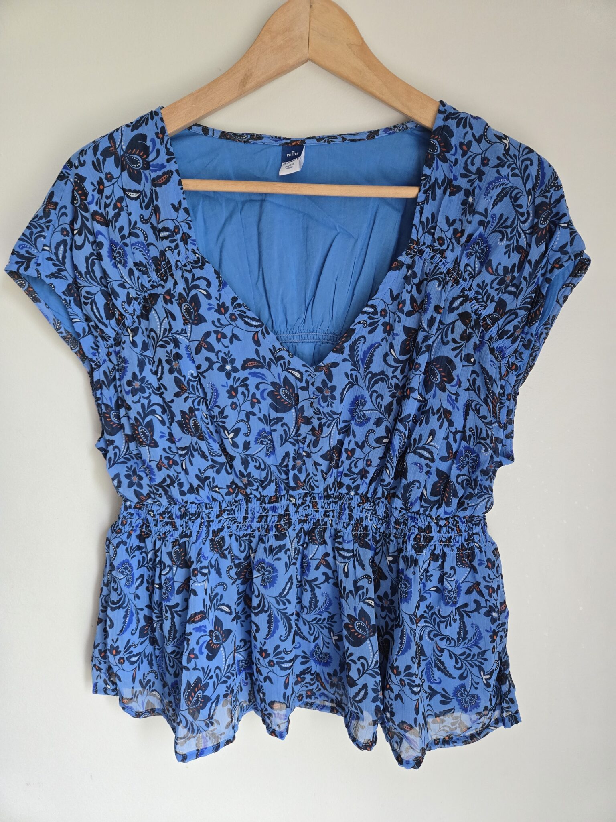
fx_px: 546
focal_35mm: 23
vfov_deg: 73.9
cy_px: 411
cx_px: 308
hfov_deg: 58.9
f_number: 1.8
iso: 800
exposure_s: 1/120
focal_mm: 5.4
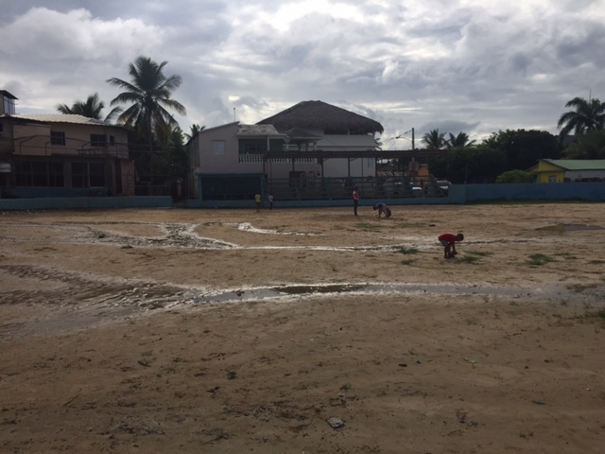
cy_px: 227
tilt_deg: -3.1
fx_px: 507
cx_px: 302
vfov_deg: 48.2
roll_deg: -1.2
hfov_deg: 61.7
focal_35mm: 29
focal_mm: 4.15
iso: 32
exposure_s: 1/4950
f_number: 2.2
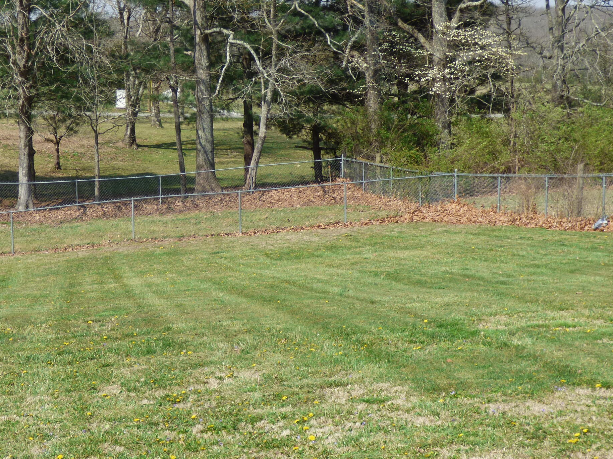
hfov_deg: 22.4
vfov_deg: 17.0
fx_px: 1541
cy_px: 251
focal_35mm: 87
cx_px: 196
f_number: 3.9
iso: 100
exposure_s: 1/800
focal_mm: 9.1
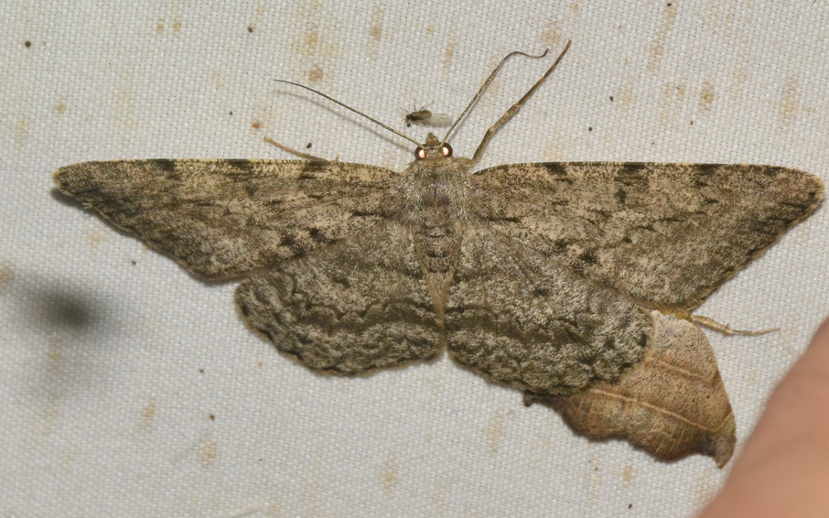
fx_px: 5128
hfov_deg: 9.2
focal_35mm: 227
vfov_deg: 5.8
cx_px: 430
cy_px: 258
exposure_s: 1/160
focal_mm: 140
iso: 400
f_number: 13
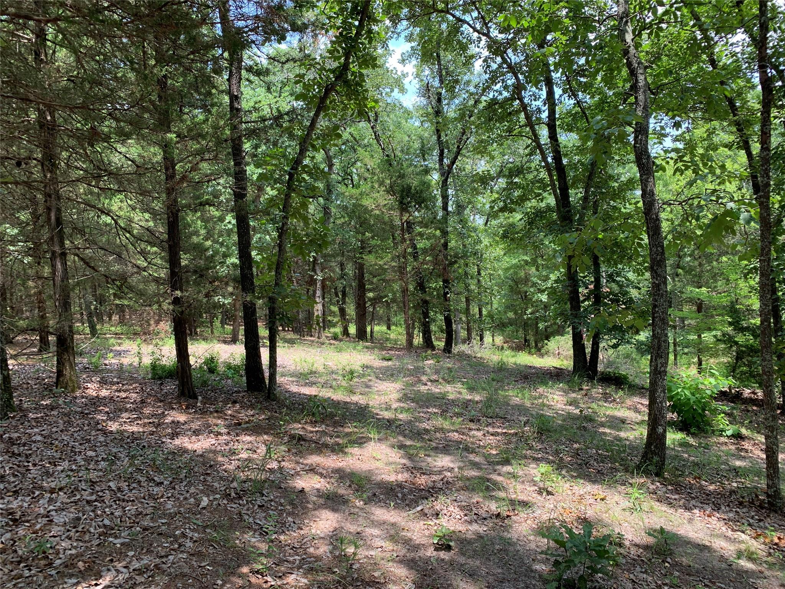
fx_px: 590
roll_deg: +2.3
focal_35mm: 26
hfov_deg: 67.3
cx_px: 392
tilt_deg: -1.4
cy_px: 294
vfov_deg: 53.1
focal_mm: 4.25
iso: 25
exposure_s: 1/226
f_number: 1.8
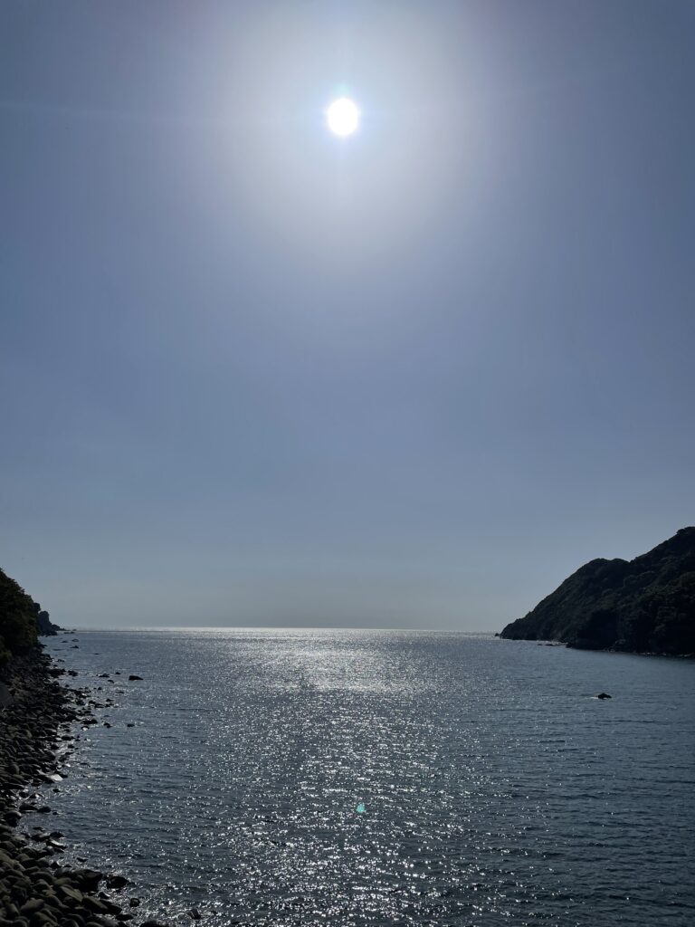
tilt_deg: +13.6
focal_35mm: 26
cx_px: 348
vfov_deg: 67.3
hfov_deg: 53.1
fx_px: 696
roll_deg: -0.4
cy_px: 464
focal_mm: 4.2
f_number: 1.6
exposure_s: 1/31250
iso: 40
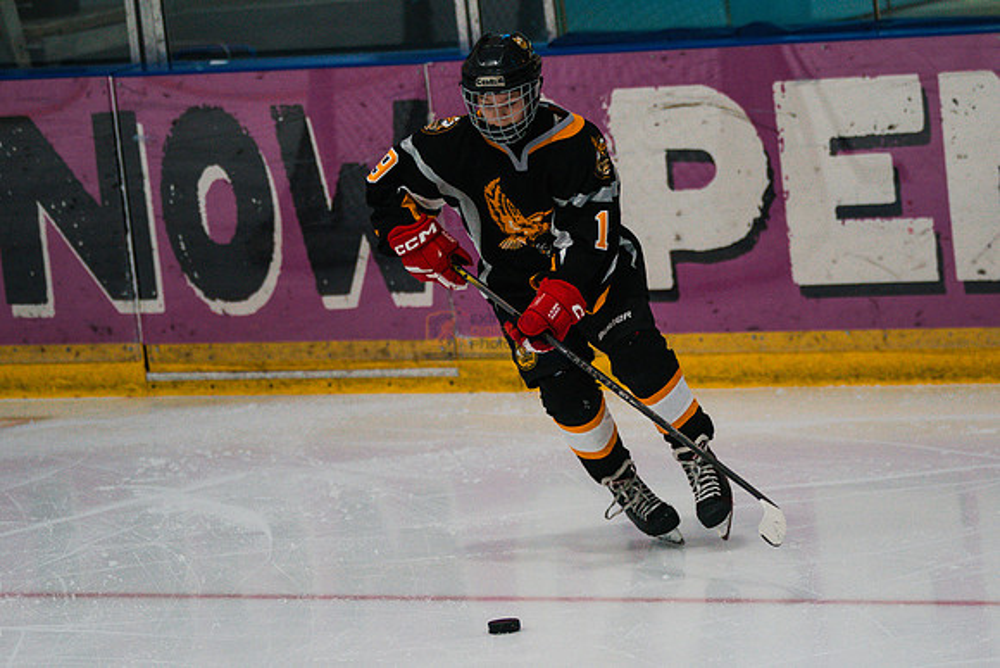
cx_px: 578
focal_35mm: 233
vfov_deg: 5.9
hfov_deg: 8.8
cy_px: 386
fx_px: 6475
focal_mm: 176
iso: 3200
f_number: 3.2
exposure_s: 1/1600
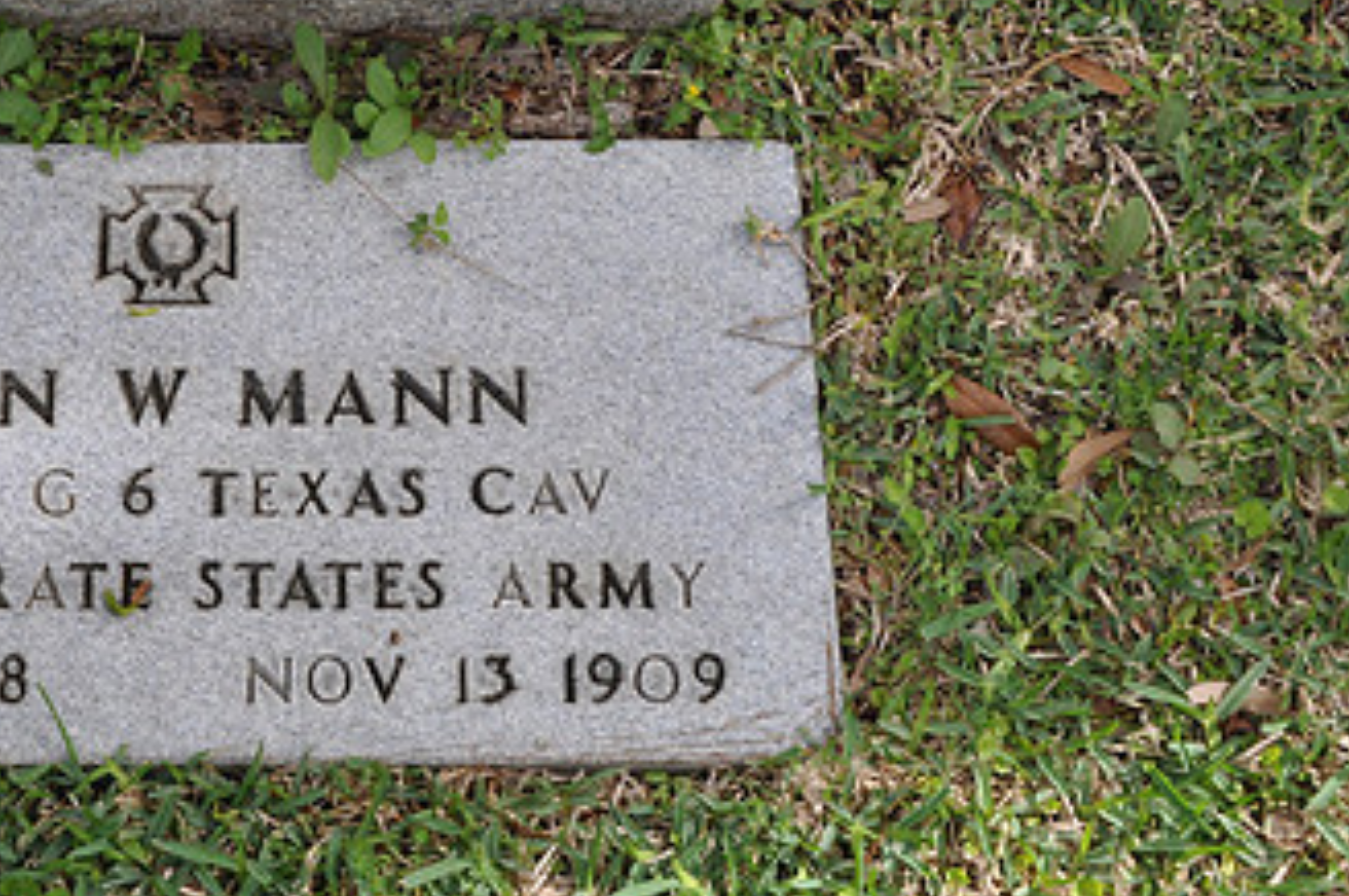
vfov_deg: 19.7
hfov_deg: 28.7
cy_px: 368
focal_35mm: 69
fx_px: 2583
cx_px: 304
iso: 200
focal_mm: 26
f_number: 10
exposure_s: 1/100
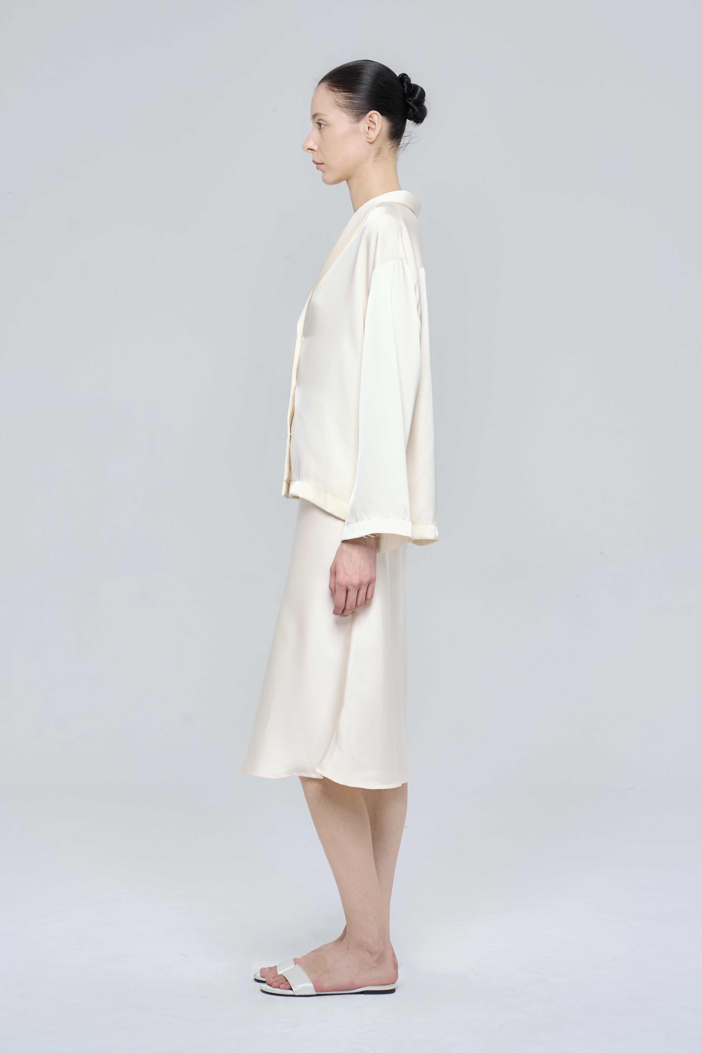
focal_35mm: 85
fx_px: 2486
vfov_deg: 23.9
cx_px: 351
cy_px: 526
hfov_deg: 16.1
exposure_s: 1/125
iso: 200
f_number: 8
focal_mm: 85
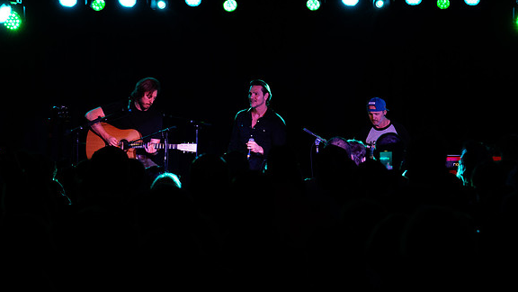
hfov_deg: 17.4
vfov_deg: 9.9
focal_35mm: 123
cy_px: 115
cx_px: 250
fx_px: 1689
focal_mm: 70
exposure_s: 1/160
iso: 3200
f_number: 3.5
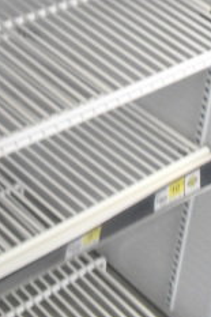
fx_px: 933
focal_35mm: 106
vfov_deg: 16.7
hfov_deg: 12.8
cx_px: 29
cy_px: -216
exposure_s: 1/80
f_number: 4.5
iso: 6400
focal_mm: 18
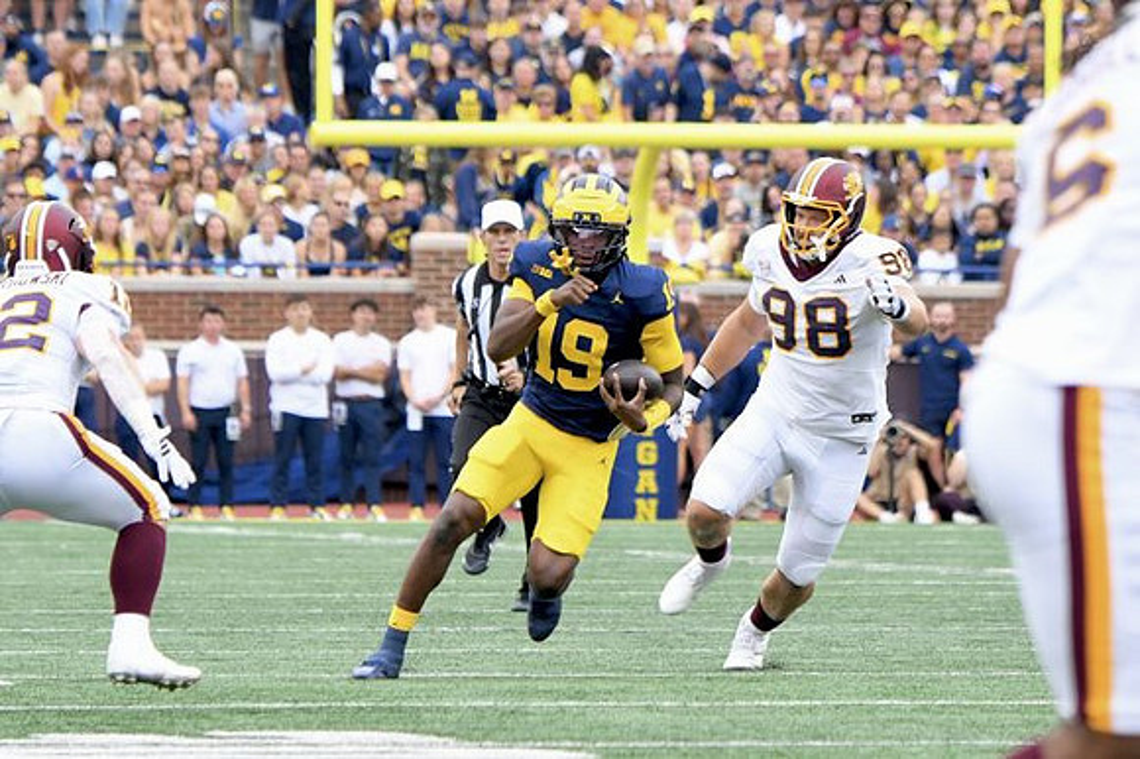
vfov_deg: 4.0
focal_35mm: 345
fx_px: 10918
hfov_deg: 6.0
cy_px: 380
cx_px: 570
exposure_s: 1/1000
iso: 1600
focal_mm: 230
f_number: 5.3
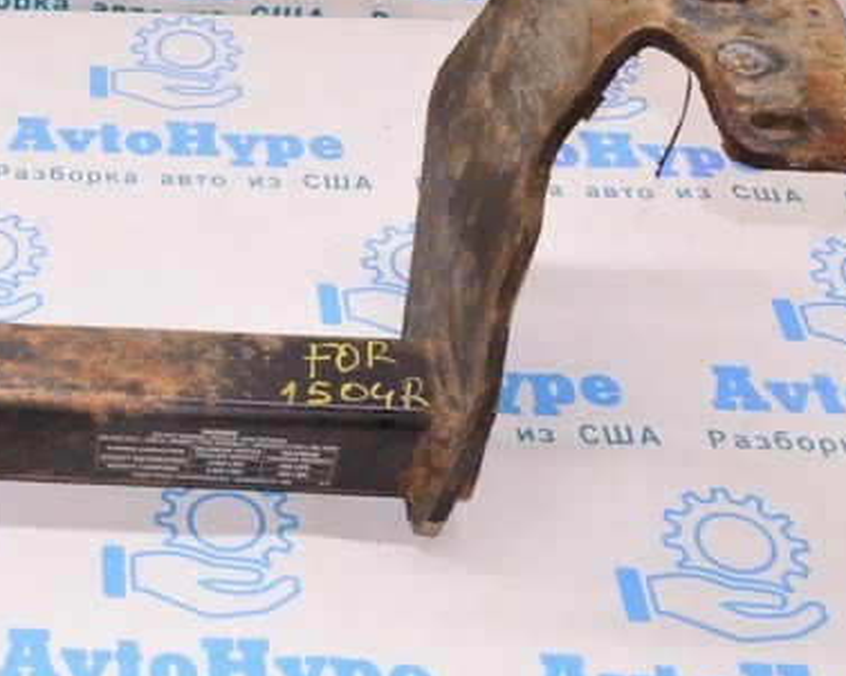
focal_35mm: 80
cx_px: -197
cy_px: 208
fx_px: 2008
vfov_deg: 19.0
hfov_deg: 21.8
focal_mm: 21
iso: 1600
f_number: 8
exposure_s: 1/60
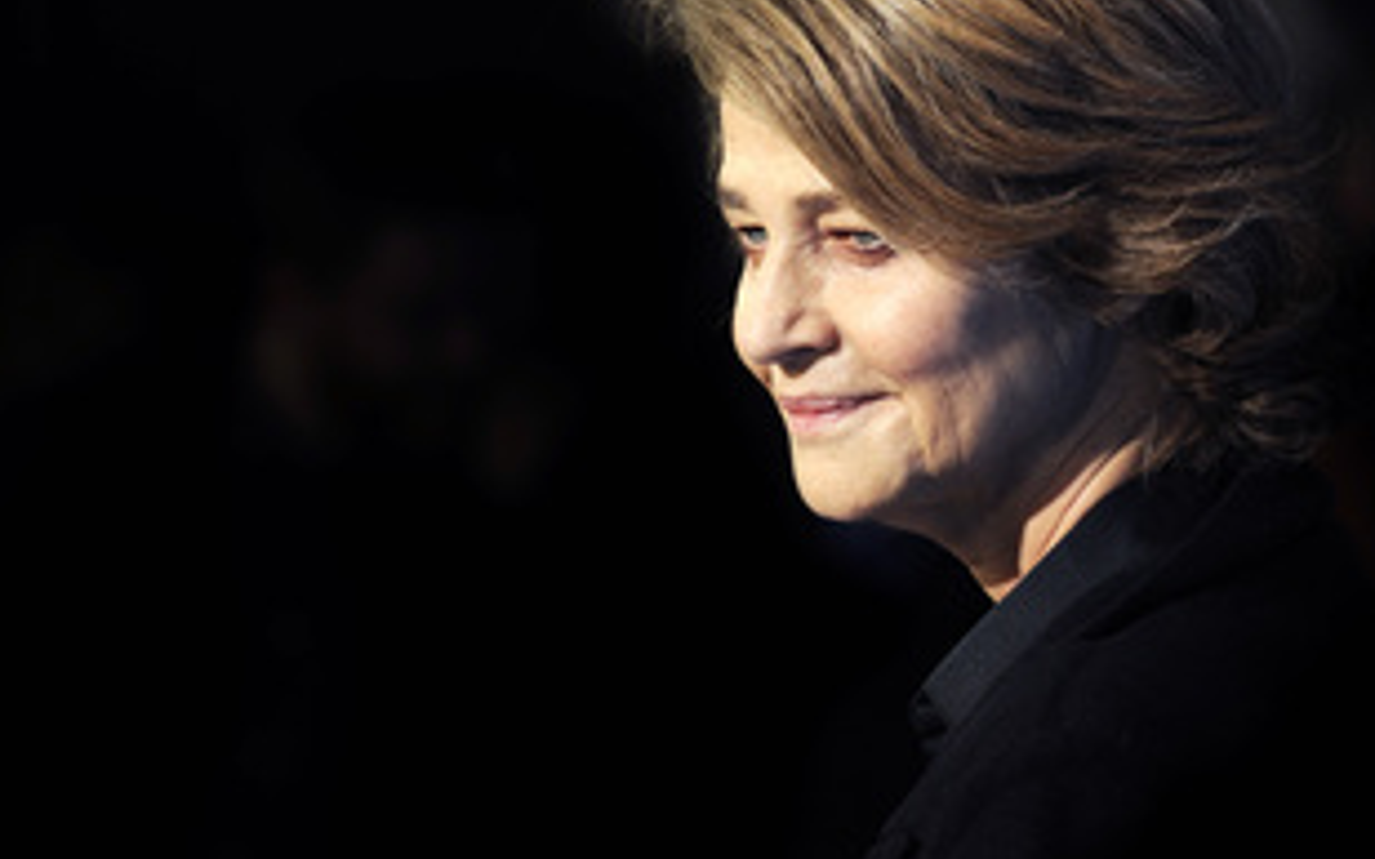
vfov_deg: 4.4
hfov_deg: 7.1
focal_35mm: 297
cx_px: 452
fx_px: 11128
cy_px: 392
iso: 200
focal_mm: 200
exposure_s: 1/200
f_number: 5.6
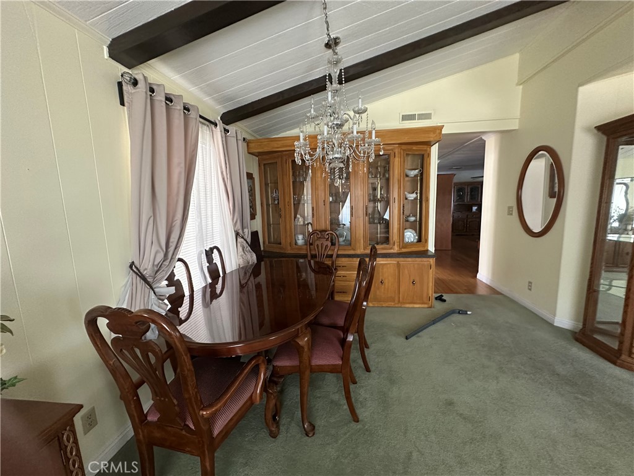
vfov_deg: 85.7
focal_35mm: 14
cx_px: 317
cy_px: 238
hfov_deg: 102.1
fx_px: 256
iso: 640
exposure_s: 1/60
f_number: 2.2
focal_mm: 2.22
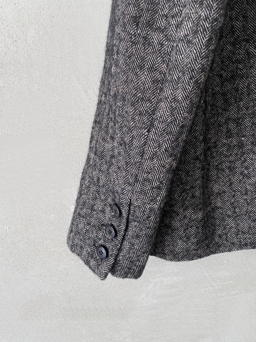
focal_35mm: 26
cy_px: 171
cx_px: 128
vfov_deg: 67.3
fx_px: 256
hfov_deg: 53.1
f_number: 1.8
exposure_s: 1/60
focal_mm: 4.25
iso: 125
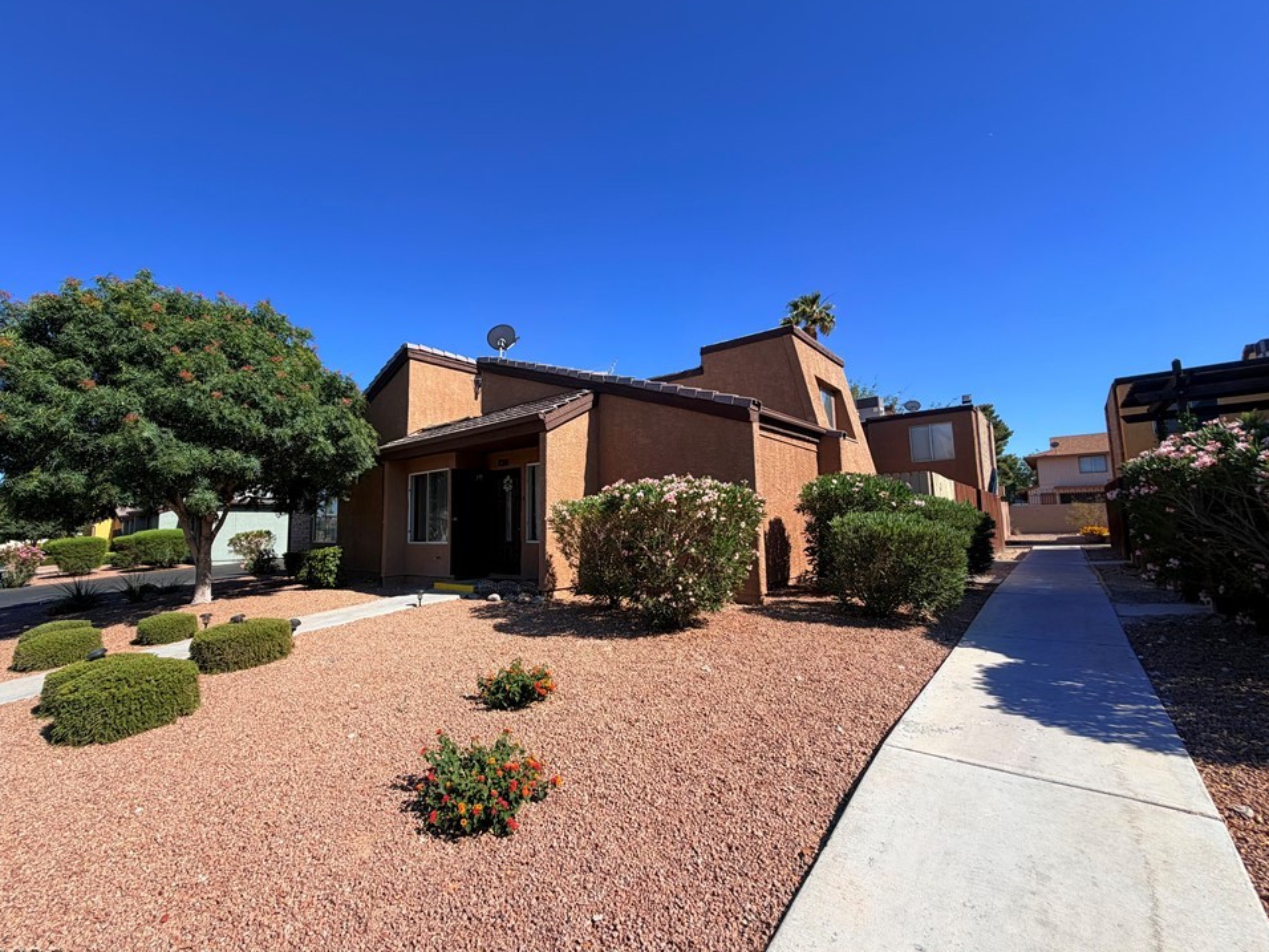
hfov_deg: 98.1
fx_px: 550
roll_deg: +1.6
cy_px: 470
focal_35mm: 15
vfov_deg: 81.7
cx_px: 597
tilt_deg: +3.0
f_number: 2.2
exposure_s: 1/770
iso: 25
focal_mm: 2.22
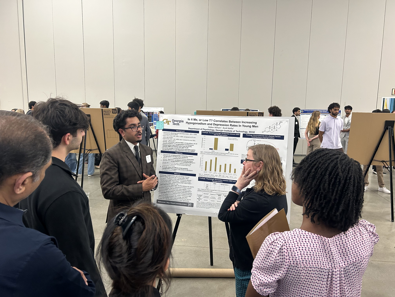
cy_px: 148
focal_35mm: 26
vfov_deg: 53.1
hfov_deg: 67.3
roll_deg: -0.1
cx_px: 198
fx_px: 297
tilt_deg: -7.5
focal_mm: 5.7
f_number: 1.5
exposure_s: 1/60
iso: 160
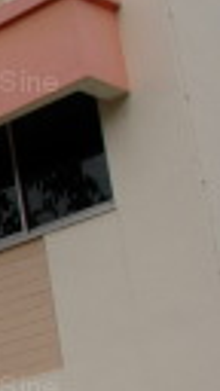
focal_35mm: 121
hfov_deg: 8.1
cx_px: -501
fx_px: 1255
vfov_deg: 17.6
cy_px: 319
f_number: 10
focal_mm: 18
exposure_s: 1/400
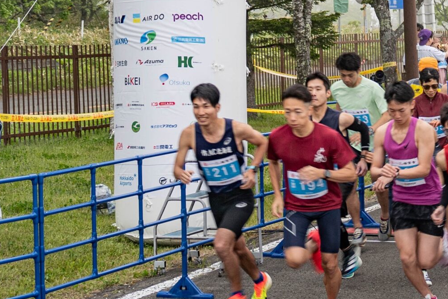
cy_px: 91
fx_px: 1531
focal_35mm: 123
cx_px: 534
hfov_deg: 16.0
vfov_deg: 11.1
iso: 100
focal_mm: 32
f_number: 2.8
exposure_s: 1/100
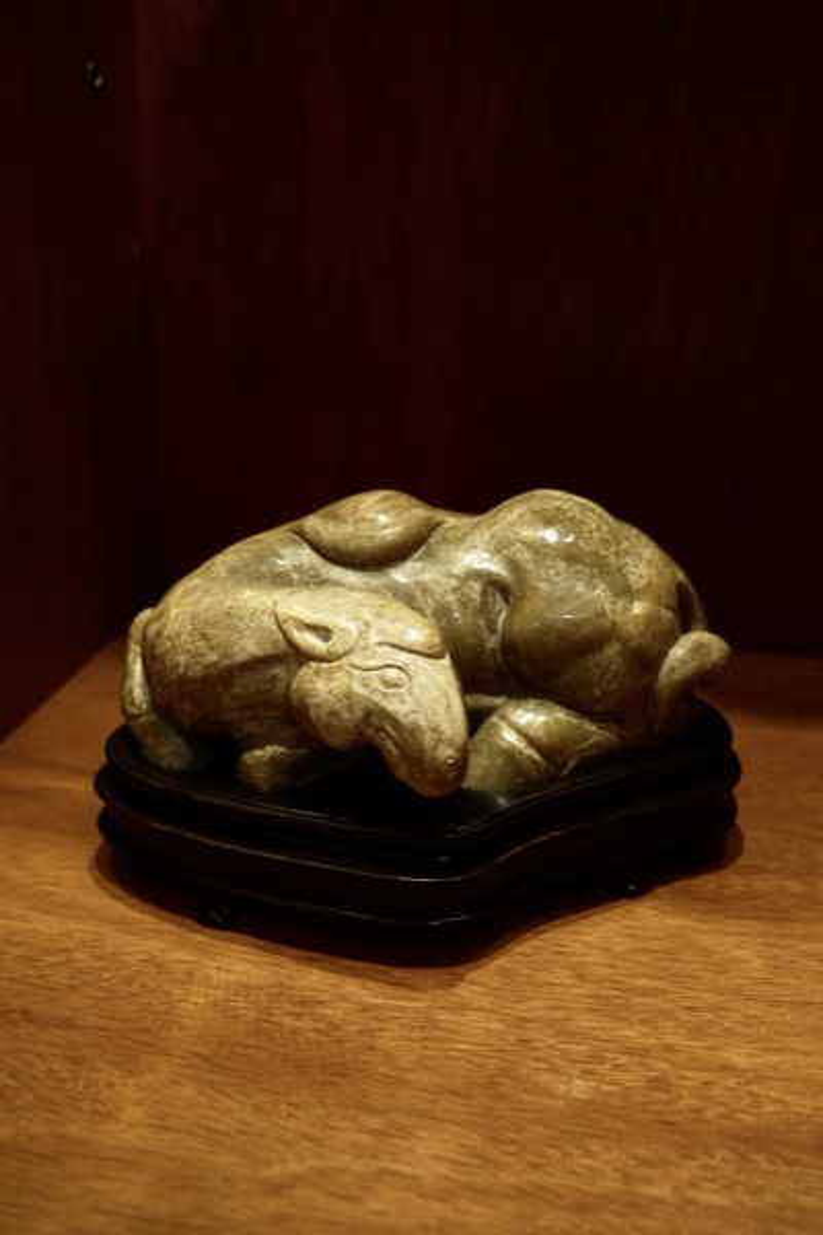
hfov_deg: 29.2
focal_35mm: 46
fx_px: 1577
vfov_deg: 42.7
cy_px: 618
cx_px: 412
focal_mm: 46
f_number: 5.6
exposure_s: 1/60
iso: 2000
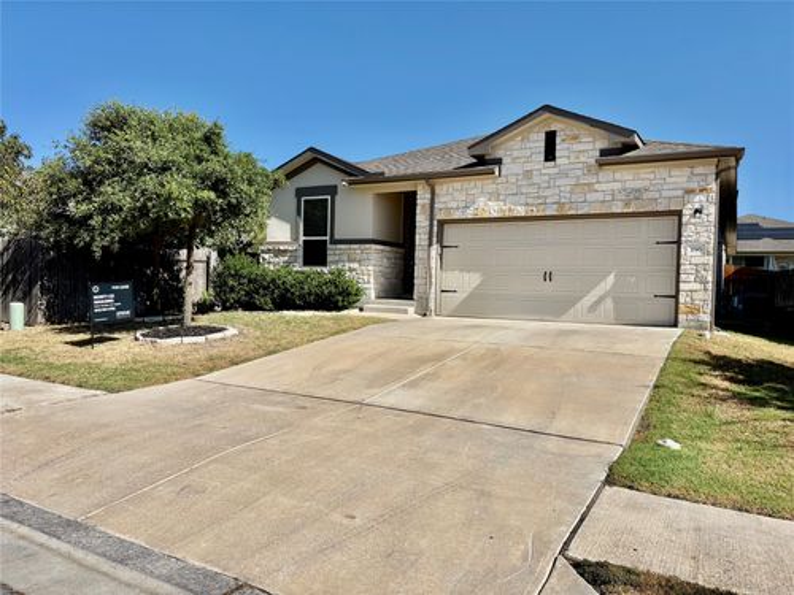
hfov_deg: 67.3
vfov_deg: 53.1
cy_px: 298
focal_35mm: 26
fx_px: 596
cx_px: 397
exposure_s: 1/5348
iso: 50
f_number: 1.6
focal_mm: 5.96
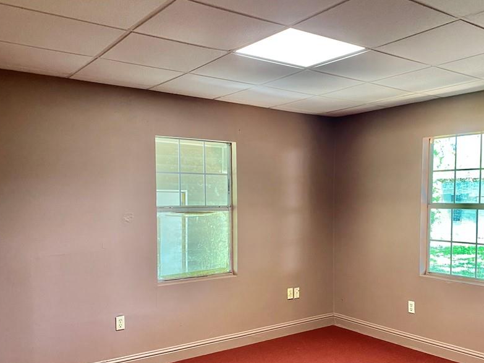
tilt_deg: -4.1
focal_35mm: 34
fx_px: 475
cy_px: 233
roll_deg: +0.0
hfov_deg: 53.3
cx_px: 307
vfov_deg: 41.4
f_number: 1.8
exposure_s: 1/60
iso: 250
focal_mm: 4.25
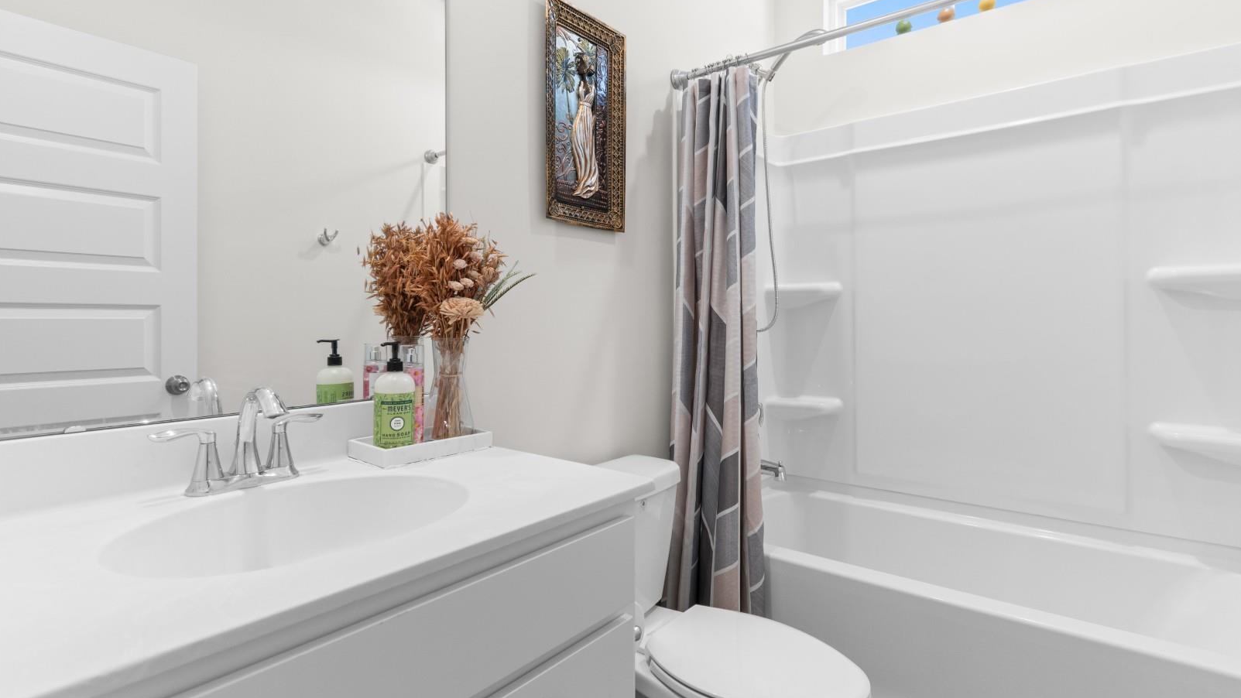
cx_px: 622
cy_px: 313
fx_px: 592
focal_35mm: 18
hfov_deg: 92.7
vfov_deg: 60.9
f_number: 4.8
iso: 100
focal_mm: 11.5
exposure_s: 1/4
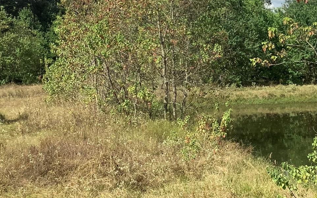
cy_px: 33
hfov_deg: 28.9
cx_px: 242
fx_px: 605
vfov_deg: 18.4
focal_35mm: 70
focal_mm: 3.3
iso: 25
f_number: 2.4
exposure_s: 1/1538
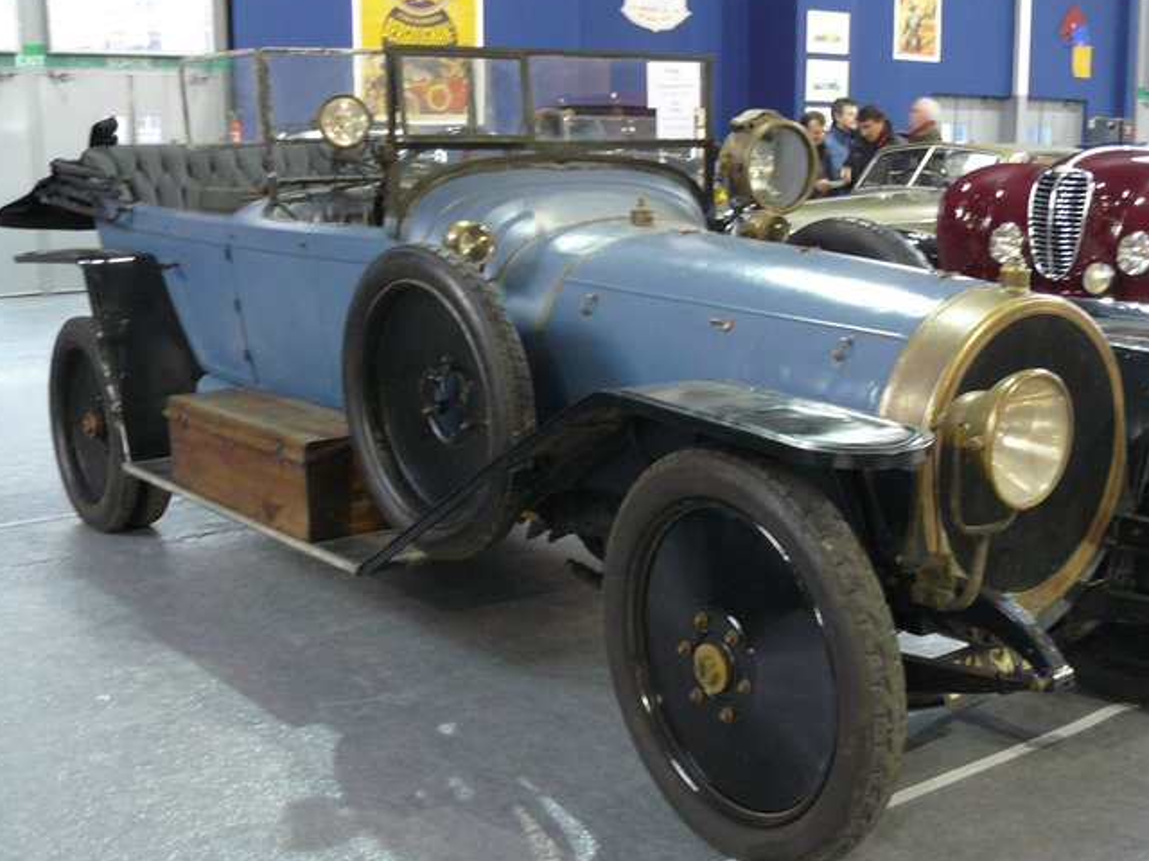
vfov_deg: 32.2
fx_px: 1494
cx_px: 707
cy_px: 457
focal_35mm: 45
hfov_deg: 41.8
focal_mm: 6
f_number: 2.8
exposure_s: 1/6
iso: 200
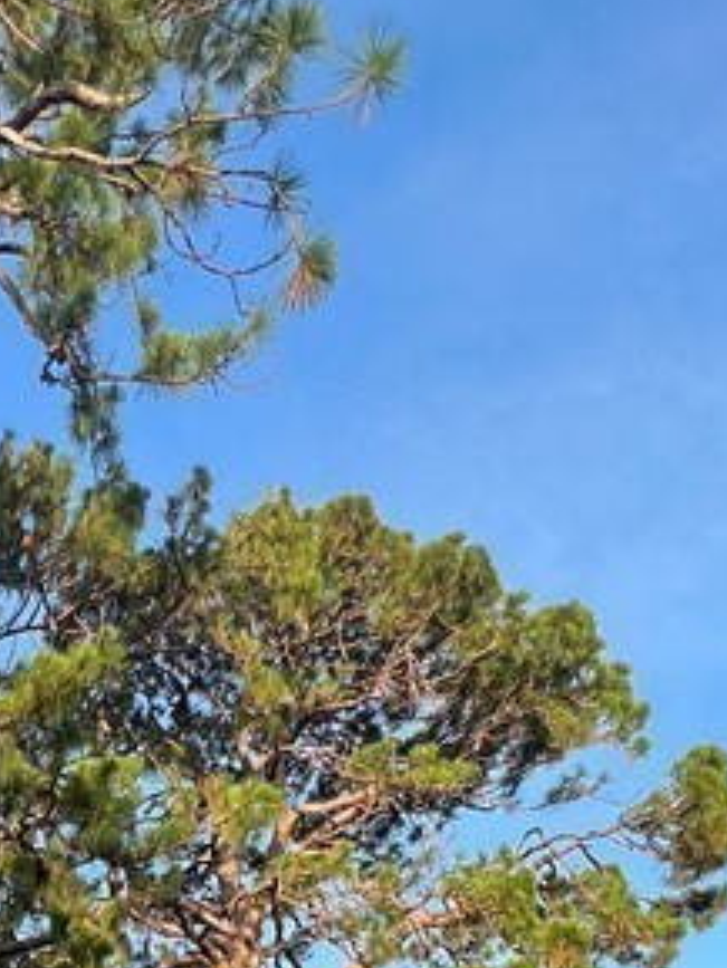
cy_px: 1367
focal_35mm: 46
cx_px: -171
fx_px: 1287
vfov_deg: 29.5
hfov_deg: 27.3
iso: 32
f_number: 1.8
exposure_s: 1/300
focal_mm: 1.57
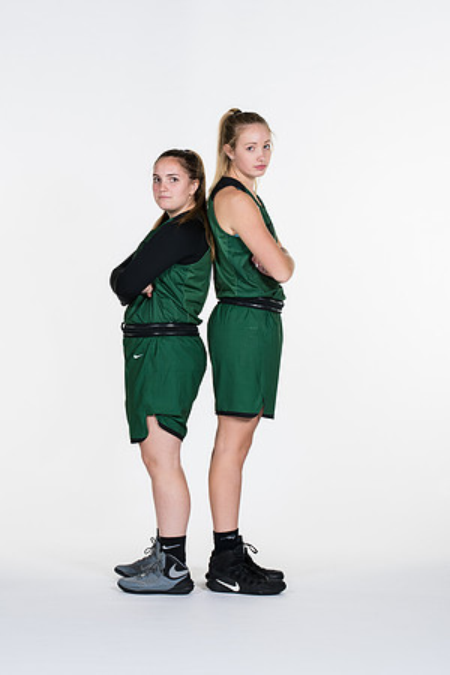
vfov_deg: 14.9
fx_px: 2587
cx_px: 225
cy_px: 338
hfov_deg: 9.9
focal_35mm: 138
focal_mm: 92
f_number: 6.3
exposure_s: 1/160
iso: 200
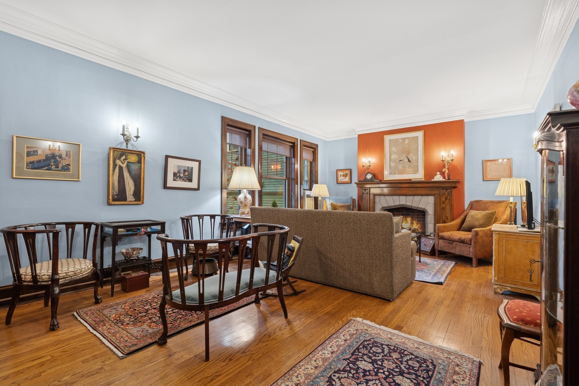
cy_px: 193
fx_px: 257
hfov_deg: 96.7
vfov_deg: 73.7
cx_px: 290
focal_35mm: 16
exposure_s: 1/4
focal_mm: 16
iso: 320
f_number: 8
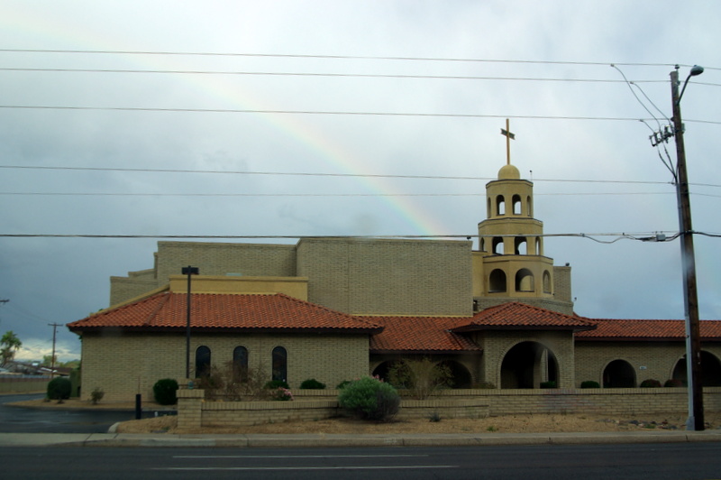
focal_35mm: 42
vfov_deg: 31.8
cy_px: 240
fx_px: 840
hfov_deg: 46.4
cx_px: 360
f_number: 5.6
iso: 100
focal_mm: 28
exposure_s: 1/500
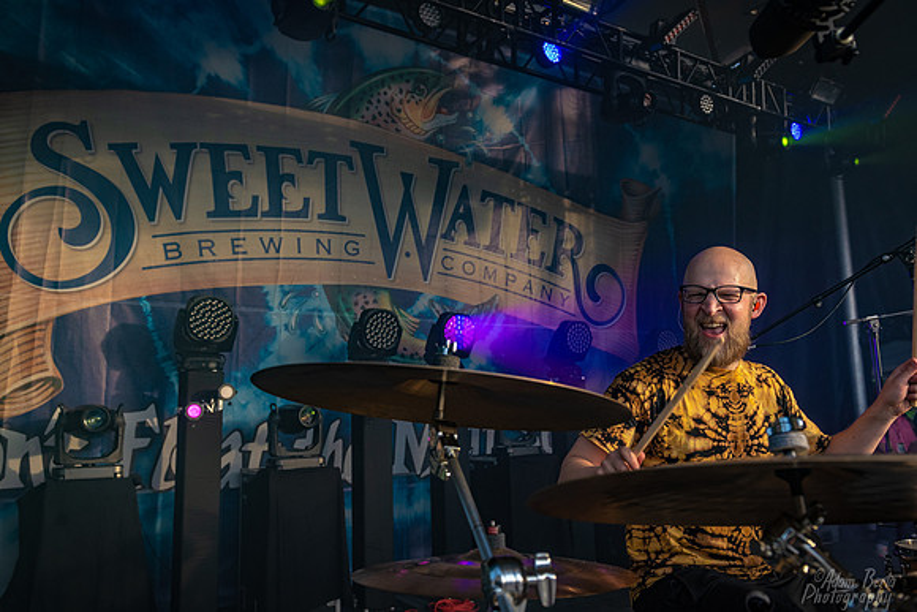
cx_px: 458
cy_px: 306
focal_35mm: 28
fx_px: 713
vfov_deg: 46.4
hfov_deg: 65.5
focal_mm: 28
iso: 800
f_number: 5.6
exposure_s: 1/500
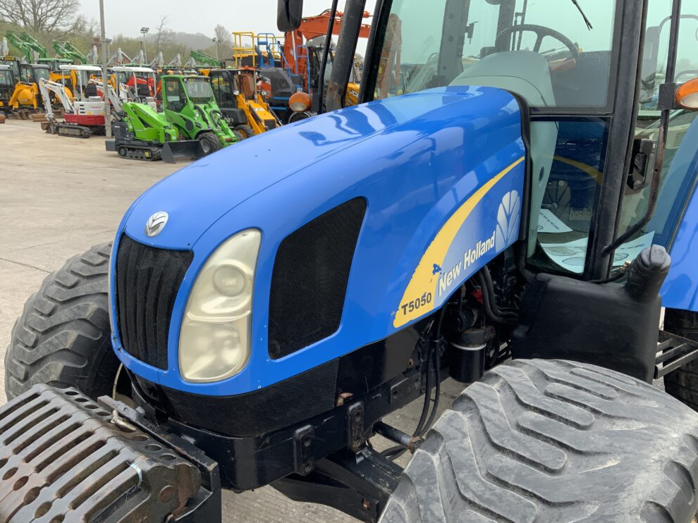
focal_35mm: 30
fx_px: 605
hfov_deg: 60.0
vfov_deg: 46.8
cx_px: 360
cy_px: 260
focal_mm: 3
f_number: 1.8
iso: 16
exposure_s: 1/380
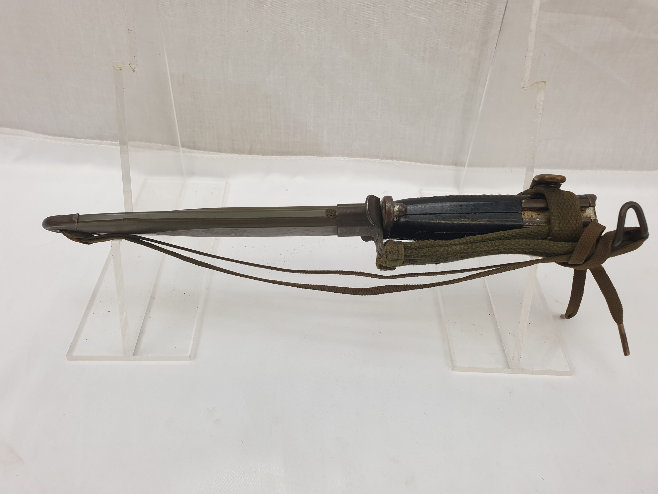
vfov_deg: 53.1
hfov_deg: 67.3
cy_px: 247
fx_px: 494
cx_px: 329
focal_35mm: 26
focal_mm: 4.3
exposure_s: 1/100
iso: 80
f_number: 2.4
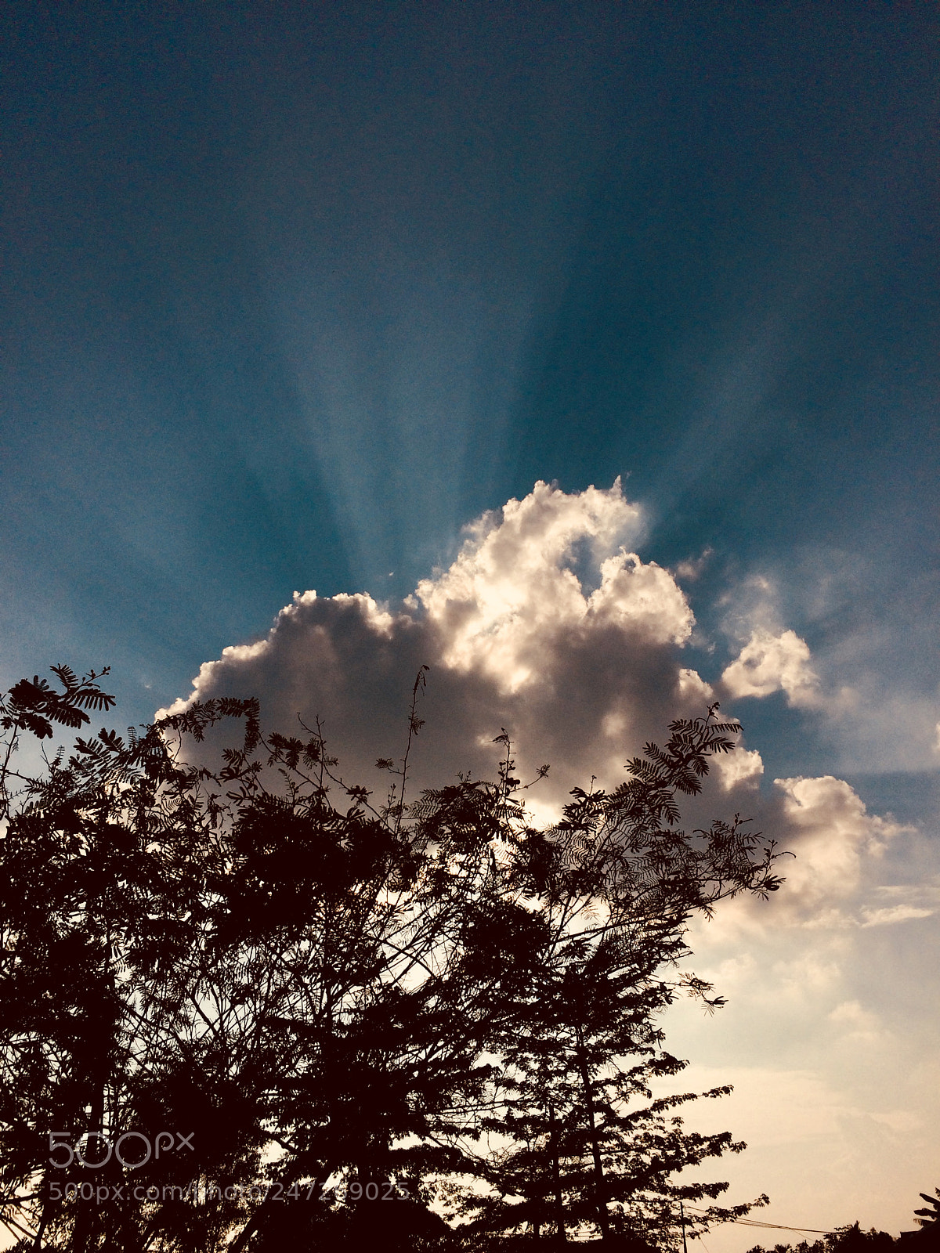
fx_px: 1050
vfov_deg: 61.7
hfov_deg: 48.2
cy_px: 626
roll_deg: +6.1
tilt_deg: +31.4
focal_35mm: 29
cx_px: 470
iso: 32
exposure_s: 1/13699
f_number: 2.2
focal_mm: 4.15
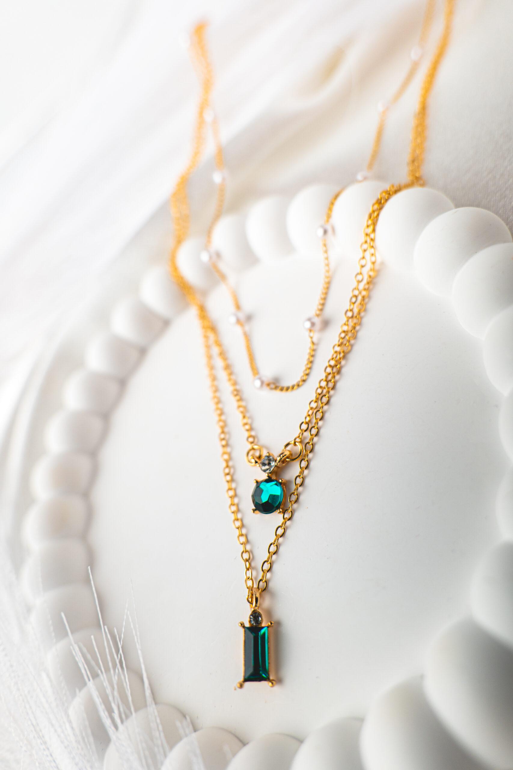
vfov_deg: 84.0
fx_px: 427
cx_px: 256
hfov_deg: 61.9
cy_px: 385
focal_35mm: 20
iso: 400
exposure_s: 1/160
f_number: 4.5
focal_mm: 20
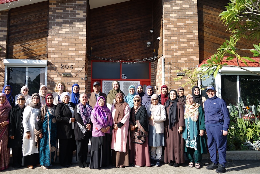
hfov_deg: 63.4
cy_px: 81
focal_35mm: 29
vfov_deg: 44.9
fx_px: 209
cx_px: 114
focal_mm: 25
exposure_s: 1/250
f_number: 3.5
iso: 64
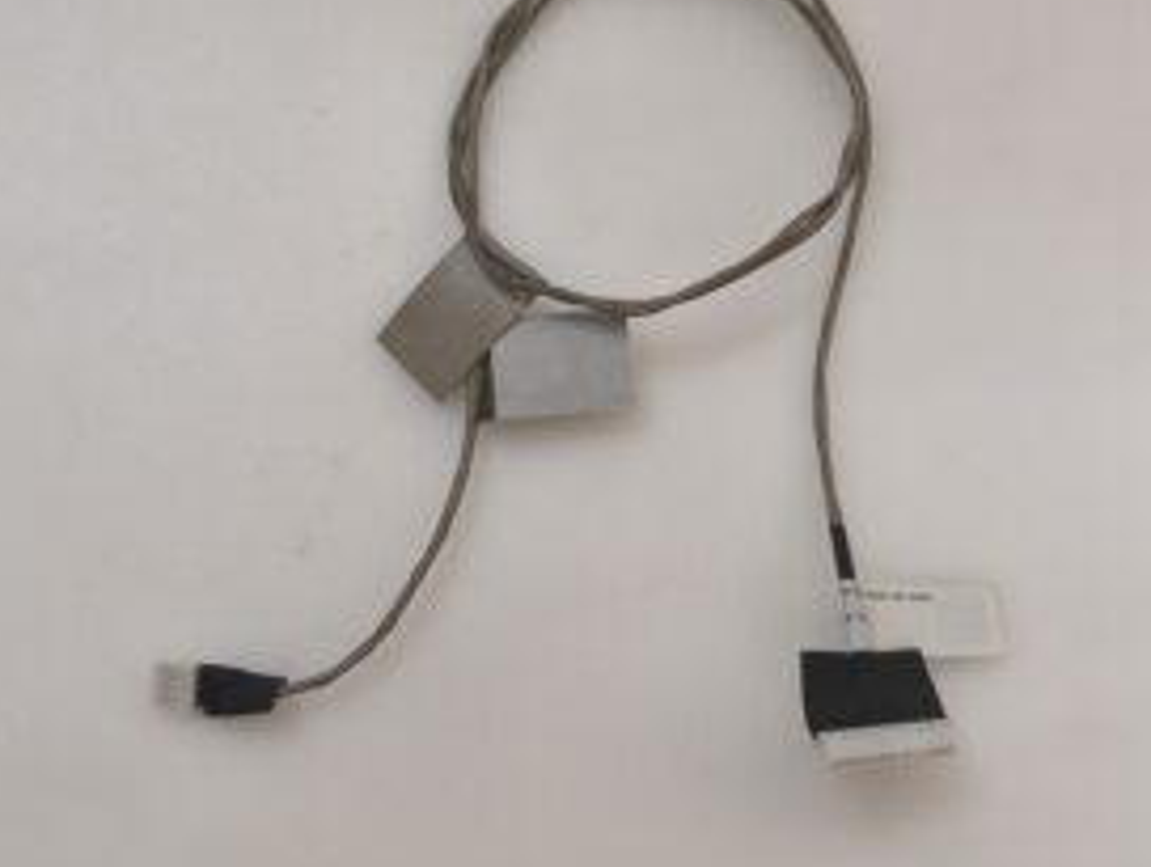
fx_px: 1499
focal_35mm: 45
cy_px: 353
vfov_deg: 32.2
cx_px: 639
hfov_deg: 41.9
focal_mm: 6.57
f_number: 1.6
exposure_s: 1/50
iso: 320
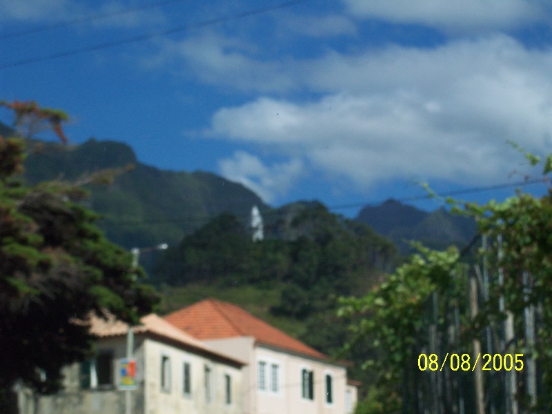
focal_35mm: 114
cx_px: 276
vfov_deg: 13.0
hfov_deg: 17.3
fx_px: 1818
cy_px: 207
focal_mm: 24
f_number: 8
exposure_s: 1/350
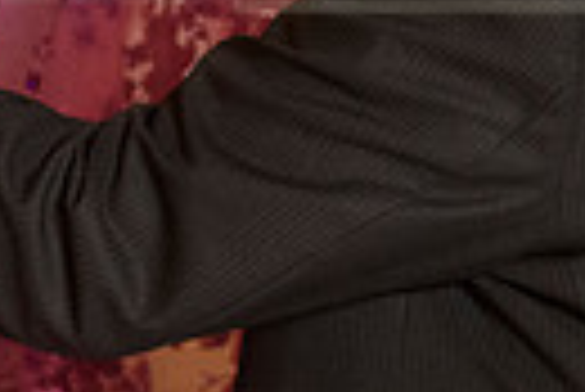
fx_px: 6458
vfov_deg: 3.5
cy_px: -210
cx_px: 96
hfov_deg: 5.2
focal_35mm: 397
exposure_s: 1/100
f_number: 4.5
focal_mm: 70
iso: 3200
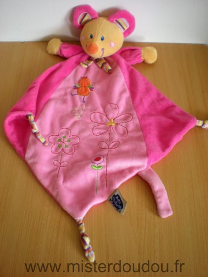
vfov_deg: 49.0
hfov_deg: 37.7
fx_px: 304
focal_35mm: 38
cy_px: 138
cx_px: 104
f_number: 3.1
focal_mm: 6.3
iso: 180
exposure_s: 1/52.1
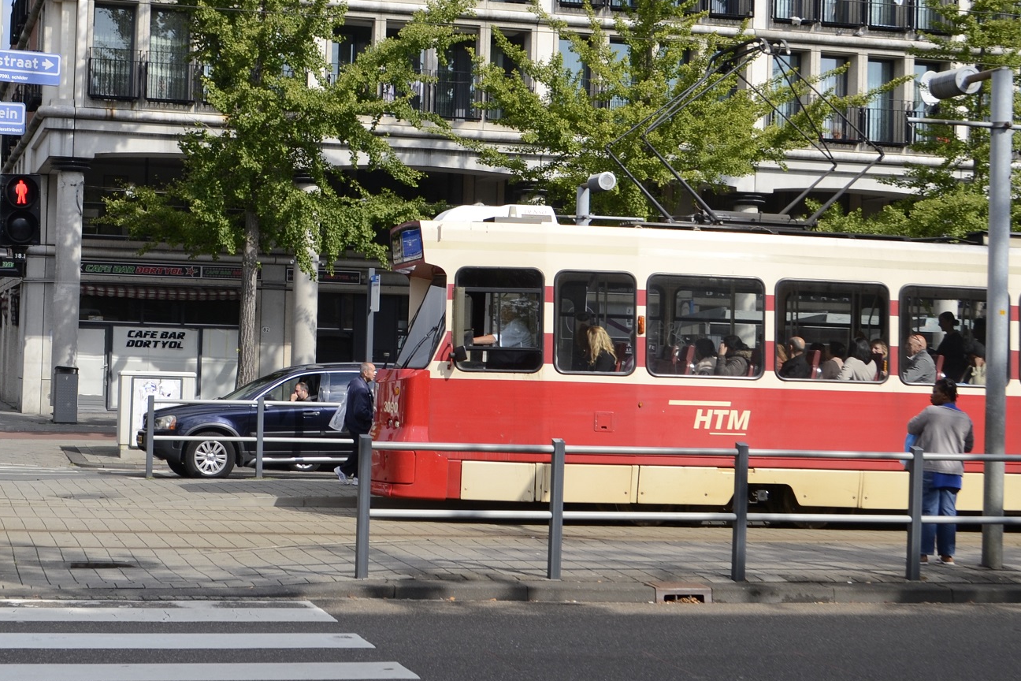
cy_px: 274
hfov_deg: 31.1
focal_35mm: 64
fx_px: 1815
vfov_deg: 21.2
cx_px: 320
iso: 100
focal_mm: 24
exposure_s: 1/320
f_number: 9
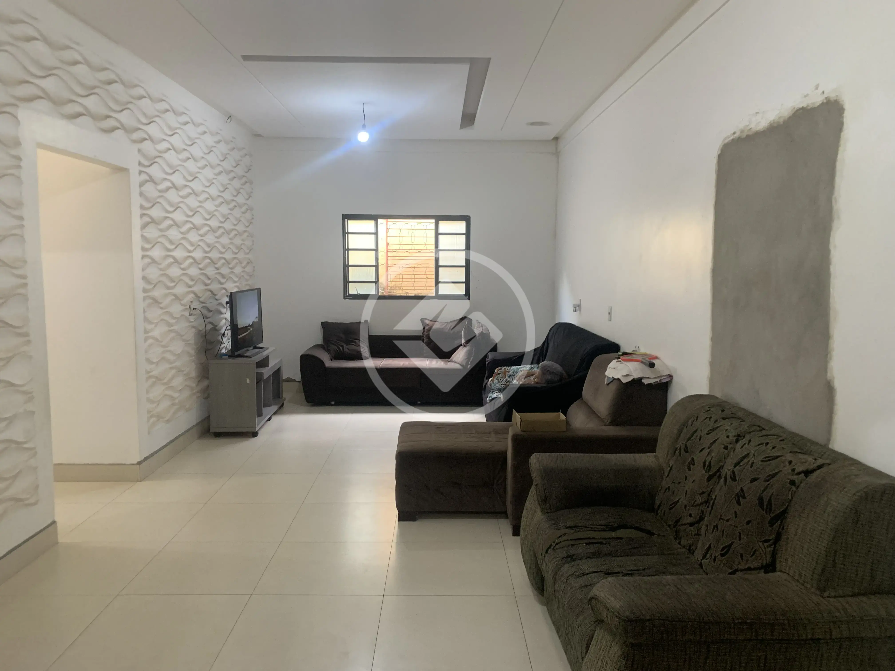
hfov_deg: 67.3
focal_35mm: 26
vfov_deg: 53.1
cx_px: 448
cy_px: 336
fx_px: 672
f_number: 1.8
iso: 200
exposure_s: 1/60
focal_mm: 4.25
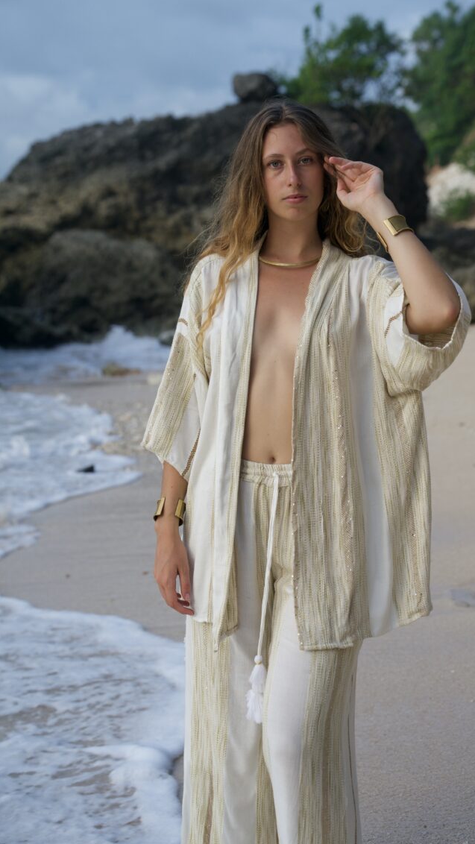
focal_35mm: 65
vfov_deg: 32.4
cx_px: 286
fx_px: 1455
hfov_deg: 18.5
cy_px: 416
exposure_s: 1/160
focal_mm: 61
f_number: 4
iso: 200
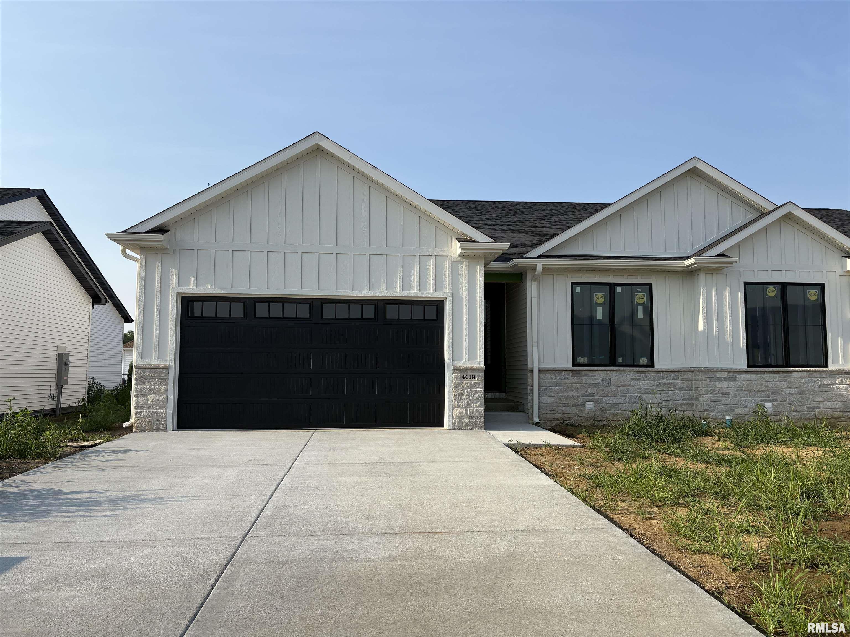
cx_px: 425
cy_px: 318
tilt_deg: +4.7
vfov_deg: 53.1
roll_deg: +1.1
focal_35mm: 26
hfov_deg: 67.3
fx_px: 638
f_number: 1.6
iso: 50
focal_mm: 5.96
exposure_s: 1/3125
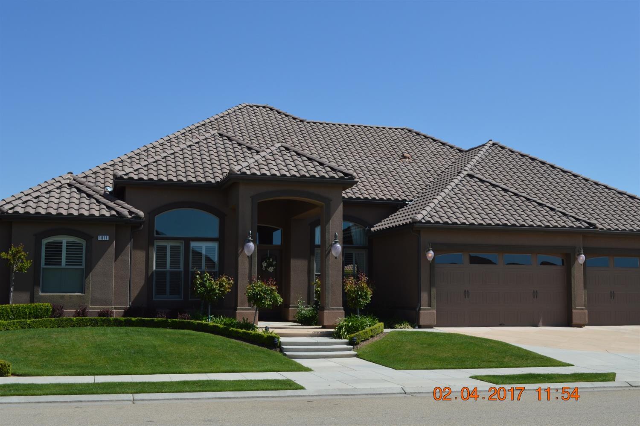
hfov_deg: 45.0
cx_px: 320
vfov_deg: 30.8
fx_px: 773
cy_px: 213
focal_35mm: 44
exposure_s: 1/250
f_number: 8
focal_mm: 29
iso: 100
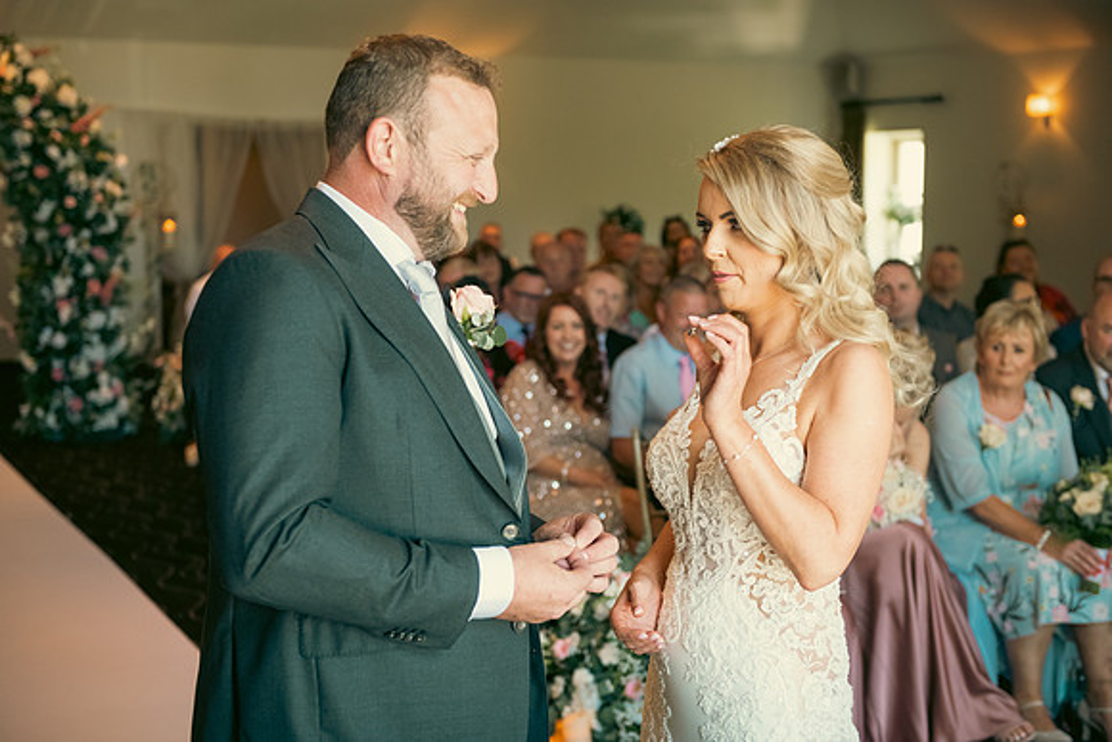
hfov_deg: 38.2
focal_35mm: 52
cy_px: 371
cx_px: 556
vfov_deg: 26.0
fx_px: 1607
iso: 1000
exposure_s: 1/160
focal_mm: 52
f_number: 3.5
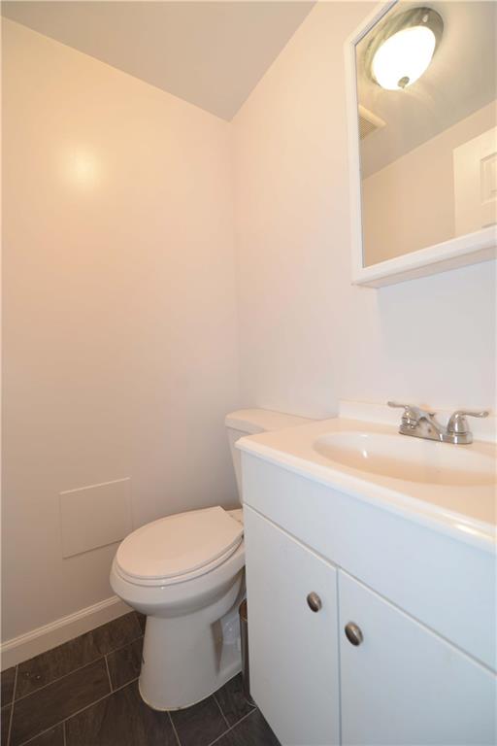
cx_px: 248
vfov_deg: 104.3
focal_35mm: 14
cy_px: 373
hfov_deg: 81.2
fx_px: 290
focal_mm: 14
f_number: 4
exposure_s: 1/60
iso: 250
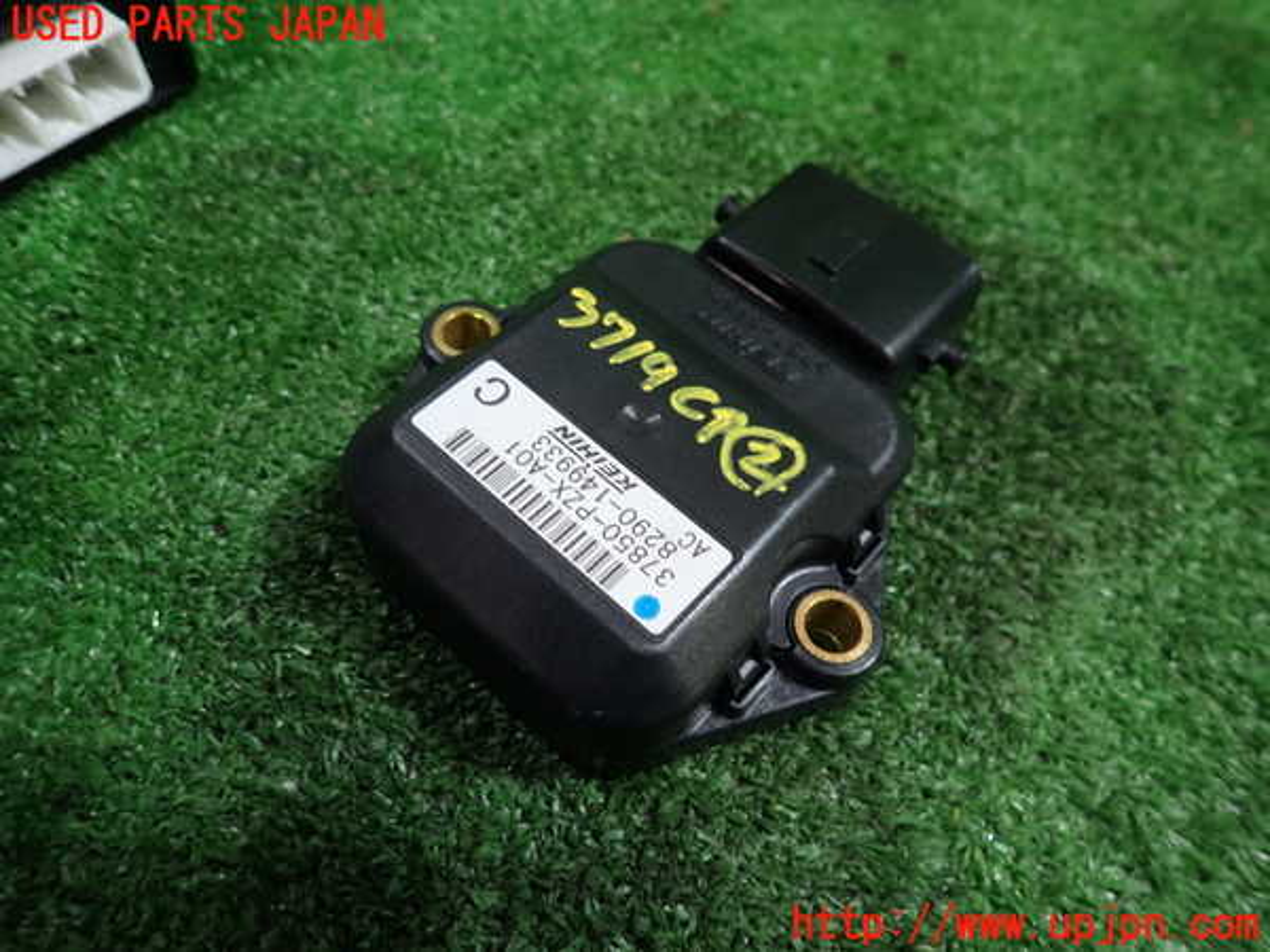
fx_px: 917
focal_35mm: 25
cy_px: 476
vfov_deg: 54.9
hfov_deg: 69.4
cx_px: 635
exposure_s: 1/40
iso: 200
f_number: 2
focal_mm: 4.5
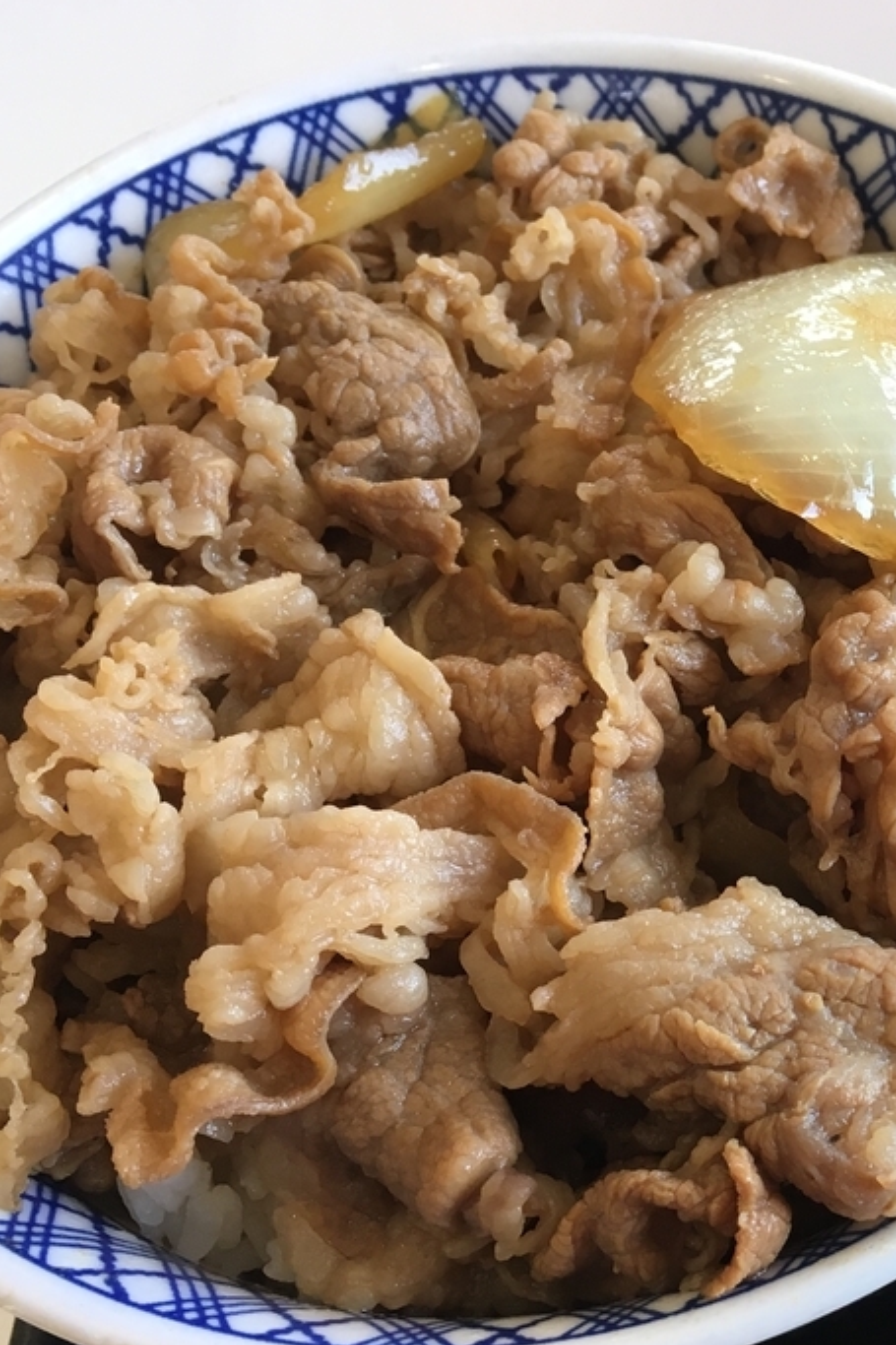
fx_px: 1980
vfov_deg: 37.3
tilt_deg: -60.7
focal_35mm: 53
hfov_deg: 23.4
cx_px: 1071
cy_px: 835
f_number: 2.2
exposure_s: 1/30
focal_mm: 4.15
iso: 25
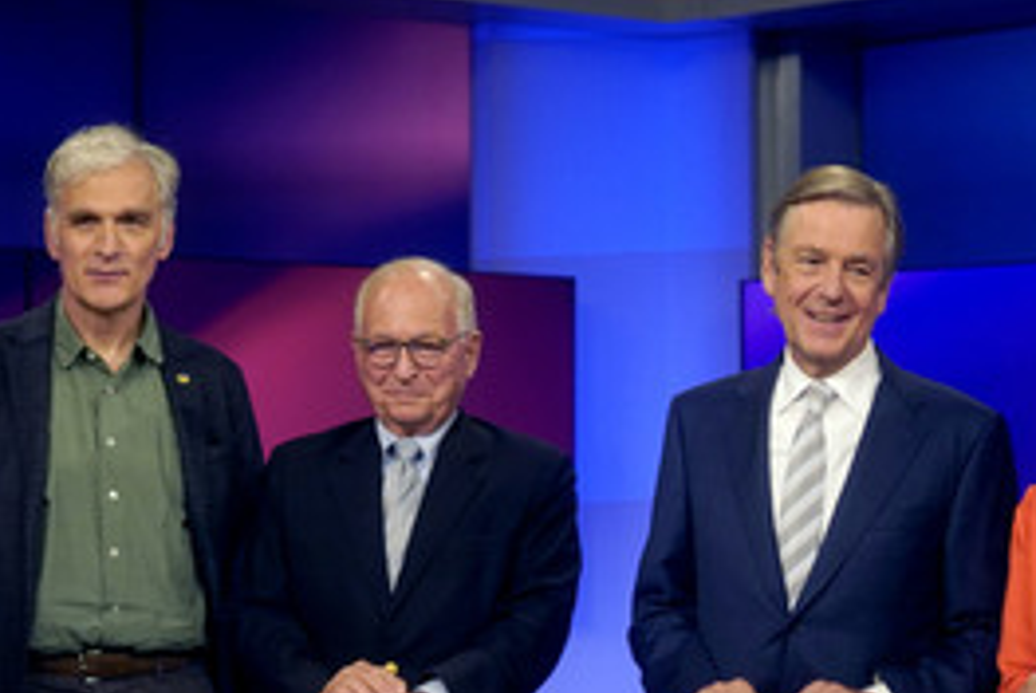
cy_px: 488
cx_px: 471
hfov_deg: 26.3
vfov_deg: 17.7
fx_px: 2218
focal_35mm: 77
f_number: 1.4
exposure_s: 1/800
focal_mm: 30
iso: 640
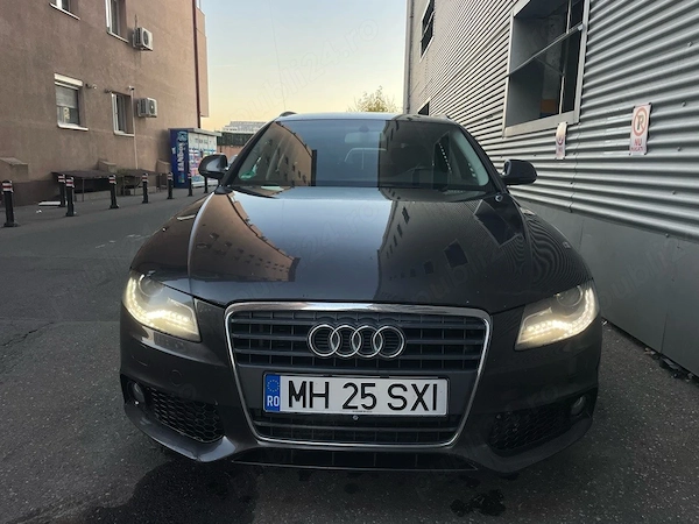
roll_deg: -0.6
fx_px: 525
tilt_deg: -11.6
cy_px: 262
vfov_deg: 53.1
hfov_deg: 67.3
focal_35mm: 26
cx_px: 350
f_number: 1.6
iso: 50
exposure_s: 1/121
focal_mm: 4.2
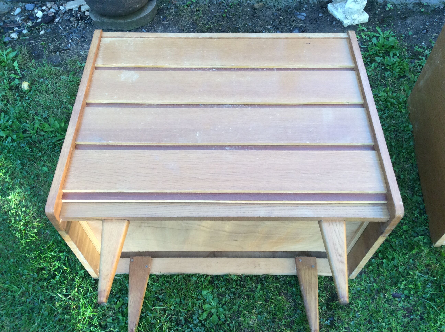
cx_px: 222
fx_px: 411
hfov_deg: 56.9
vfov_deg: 44.1
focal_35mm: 32
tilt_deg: -55.0
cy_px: 166
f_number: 2.4
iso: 64
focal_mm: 3.3
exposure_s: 1/100
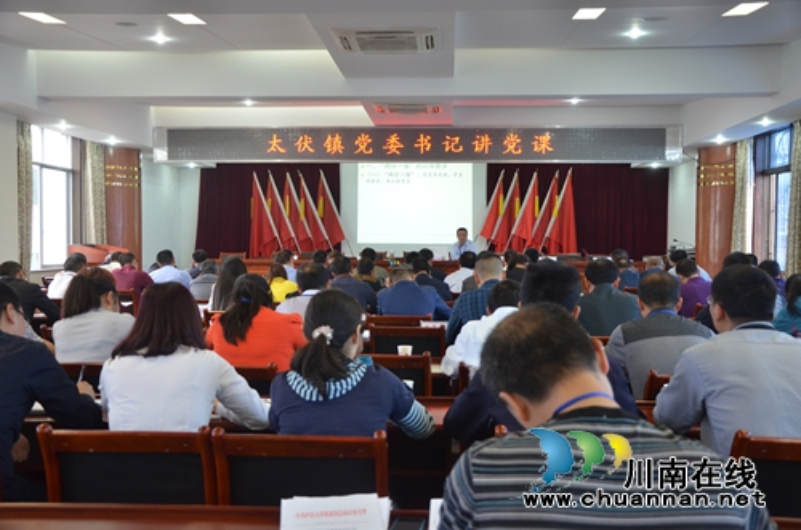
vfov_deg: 34.1
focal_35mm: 39
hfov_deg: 49.6
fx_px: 866
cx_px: 400
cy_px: 265
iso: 800
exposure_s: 1/30
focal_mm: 26
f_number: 4
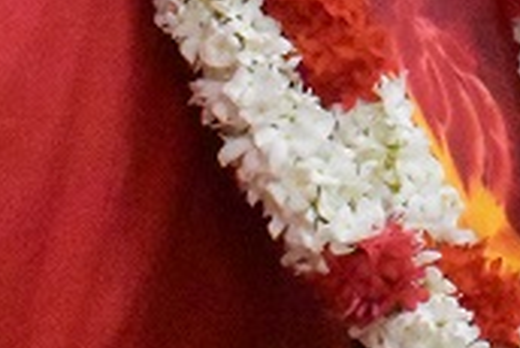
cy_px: -151
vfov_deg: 3.5
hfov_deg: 4.9
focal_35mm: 398
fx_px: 5754
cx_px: 1548
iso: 16000
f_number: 14
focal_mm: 38
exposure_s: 1/200
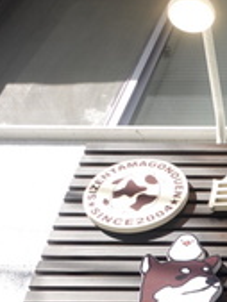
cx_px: 368
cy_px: 245
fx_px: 812
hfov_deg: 14.5
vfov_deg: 20.8
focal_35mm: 93
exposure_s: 1/250
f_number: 3.5
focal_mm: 9.4
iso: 125
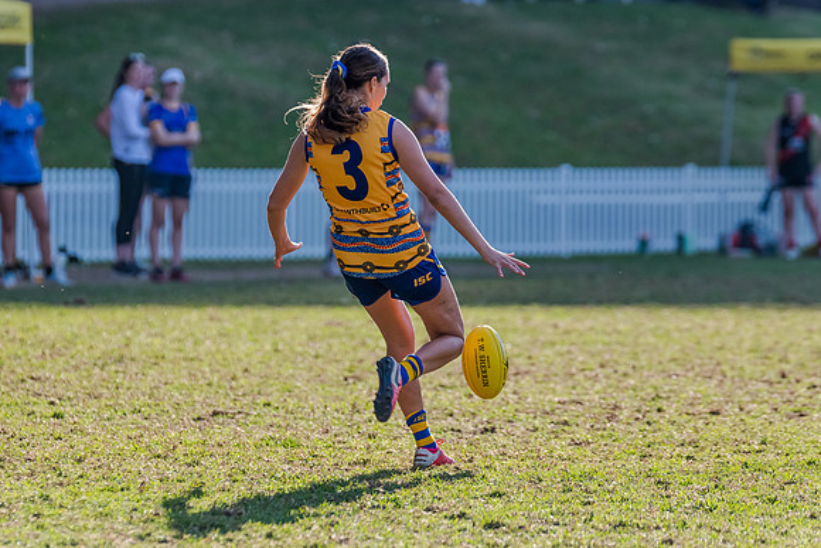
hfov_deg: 5.6
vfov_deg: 3.7
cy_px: 274
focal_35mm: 368
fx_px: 8390
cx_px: 380
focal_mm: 330
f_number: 5.6
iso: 800
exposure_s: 1/1600
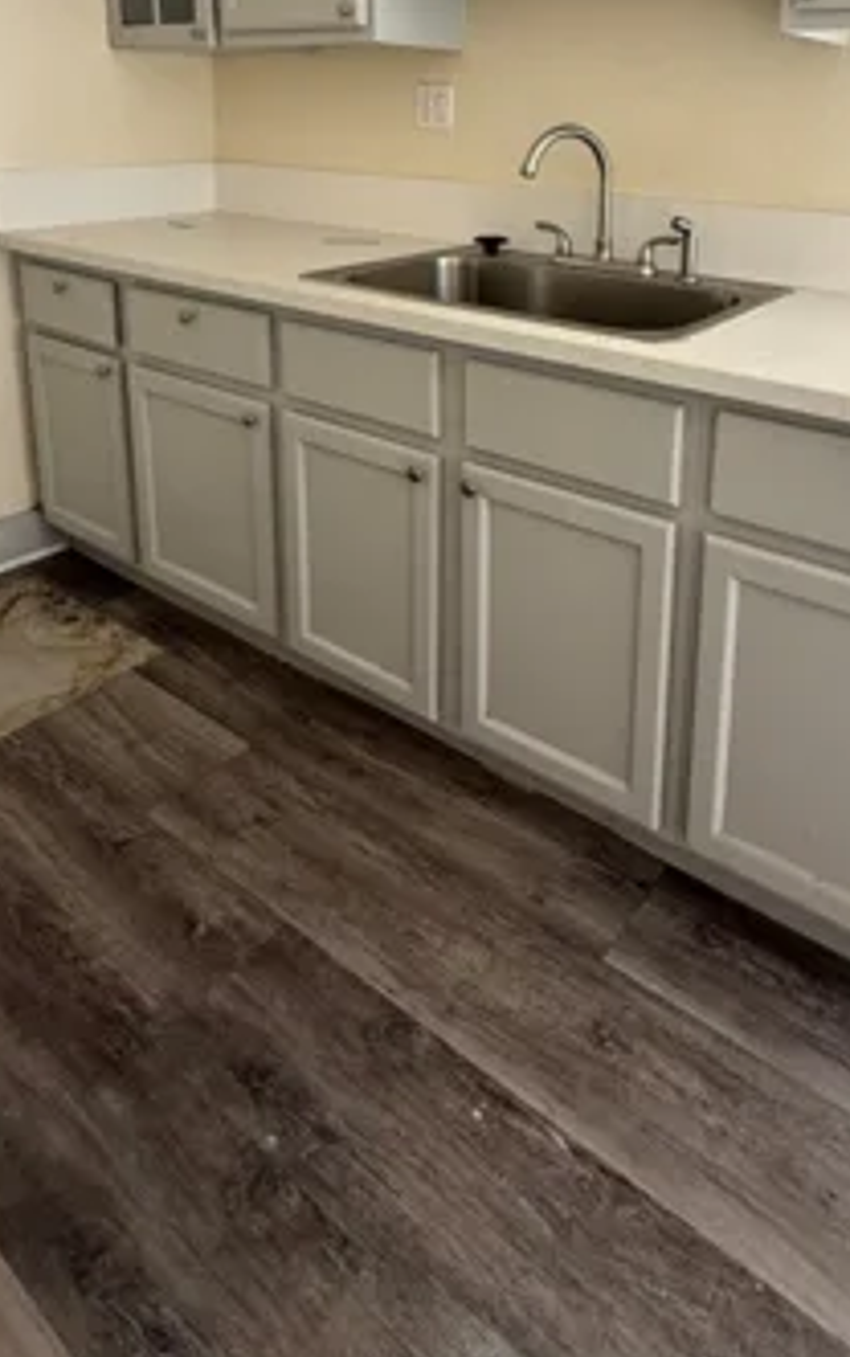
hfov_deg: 48.7
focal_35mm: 25
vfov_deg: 66.8
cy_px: 302
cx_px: 552
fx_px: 925
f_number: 2.2
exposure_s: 1/99
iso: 125
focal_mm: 2.22
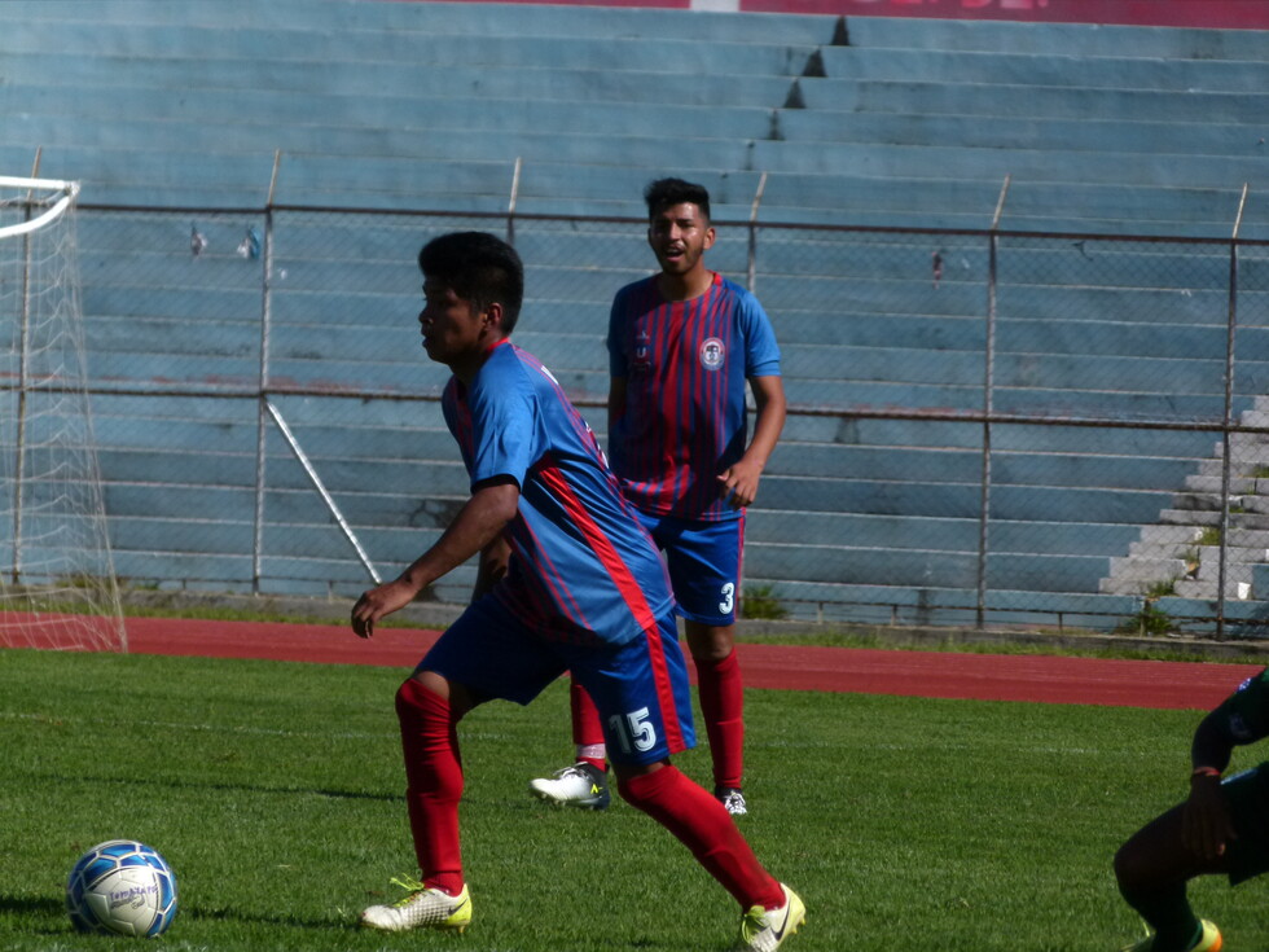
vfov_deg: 3.7
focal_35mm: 403
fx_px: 14774
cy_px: 476
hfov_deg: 4.9
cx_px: 634
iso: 200
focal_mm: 72.6
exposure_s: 1/2000
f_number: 4.5
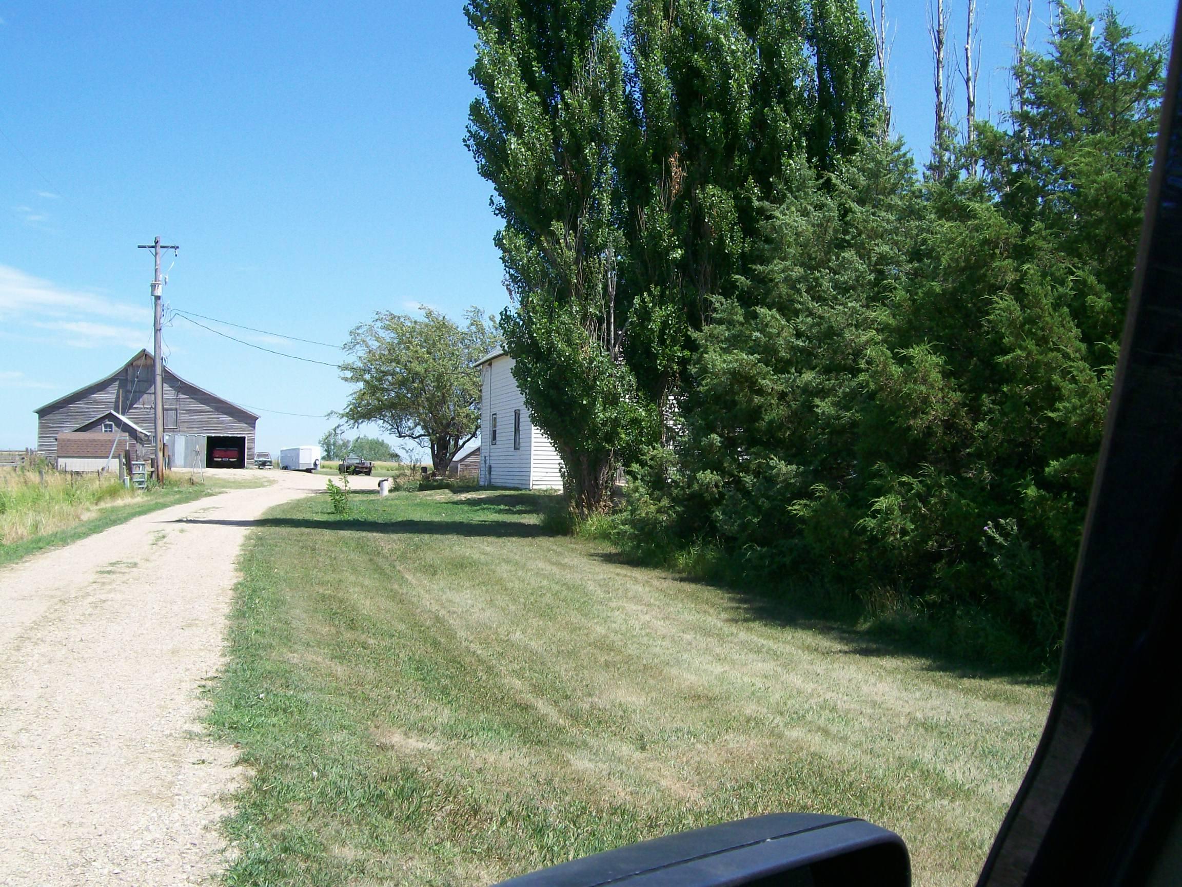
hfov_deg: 51.4
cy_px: 444
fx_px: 1229
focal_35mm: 36
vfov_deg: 39.7
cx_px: 591
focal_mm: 6
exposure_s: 1/374
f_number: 4.8
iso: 80
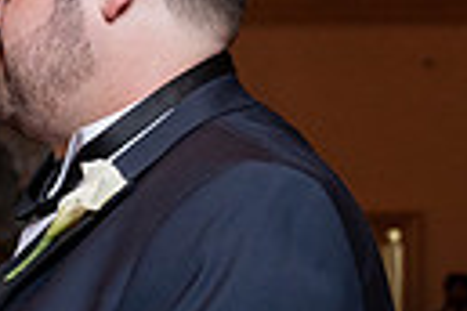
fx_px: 2828
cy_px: 326
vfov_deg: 6.3
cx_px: -194
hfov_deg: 9.2
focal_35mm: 218
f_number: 4
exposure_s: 1/100
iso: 2000
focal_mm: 43
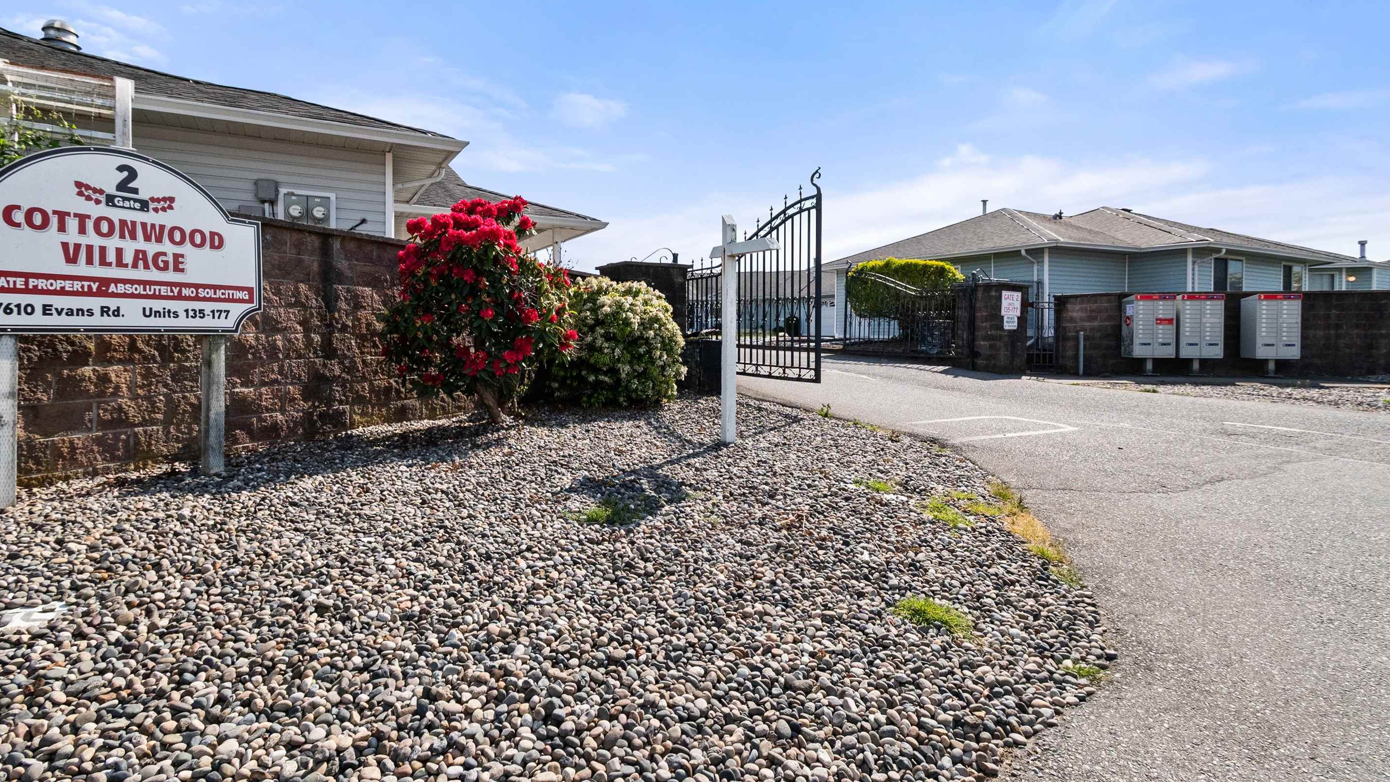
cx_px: 656
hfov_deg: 95.8
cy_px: 333
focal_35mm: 17
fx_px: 627
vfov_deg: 63.6
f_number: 8
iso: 200
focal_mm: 10
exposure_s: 1/1600
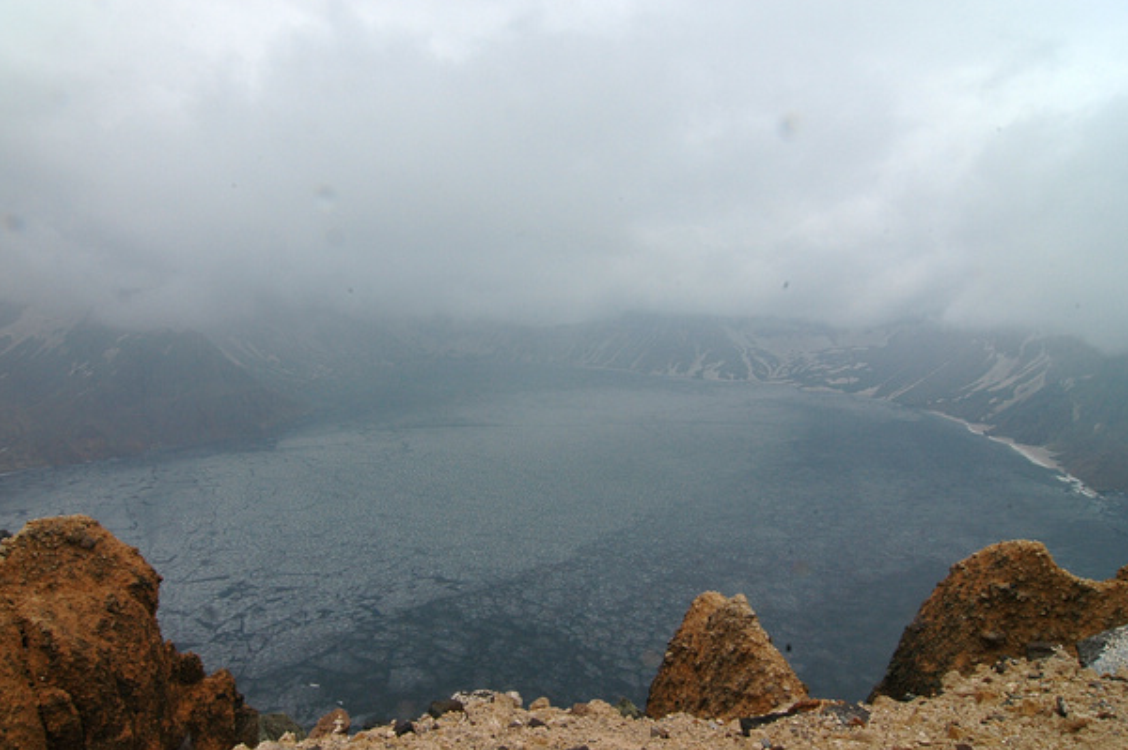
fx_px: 657
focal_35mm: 21
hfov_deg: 81.2
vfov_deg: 59.3
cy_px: 409
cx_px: 549
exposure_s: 1/100
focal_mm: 12
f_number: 16
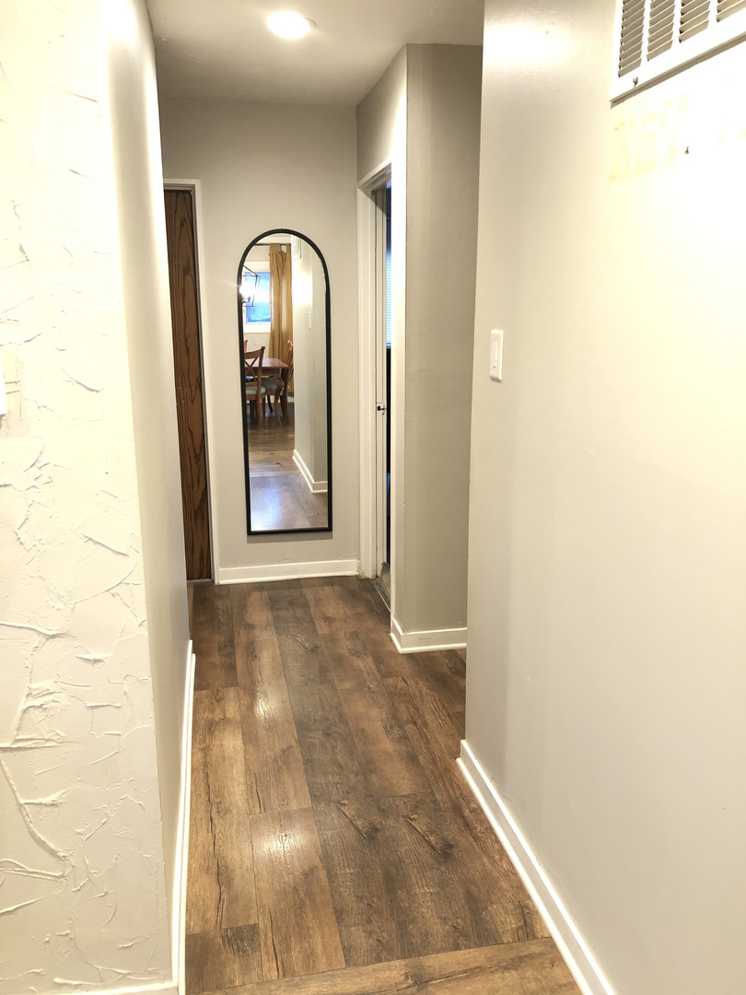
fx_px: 805
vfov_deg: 63.4
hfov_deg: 49.7
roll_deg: -0.5
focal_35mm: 28
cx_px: 373
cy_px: 498
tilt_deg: -12.4
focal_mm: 3.99
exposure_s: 1/11
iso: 100
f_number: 1.8
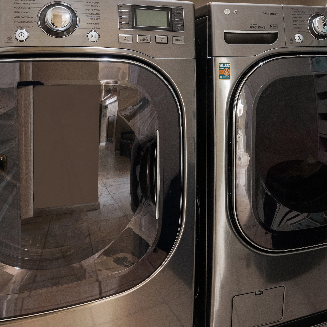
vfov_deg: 41.6
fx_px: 417
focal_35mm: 39
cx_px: 261
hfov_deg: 41.1
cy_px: 83
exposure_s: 1/4
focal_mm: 15
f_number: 9
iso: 400
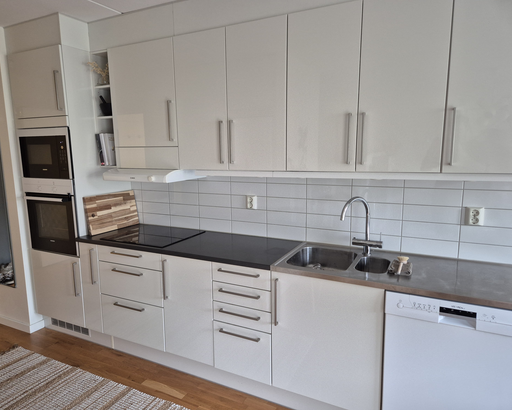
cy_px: 205
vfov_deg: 58.8
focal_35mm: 24
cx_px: 244
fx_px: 364
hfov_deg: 70.3
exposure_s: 1/100
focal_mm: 5.4
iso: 400
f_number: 1.8
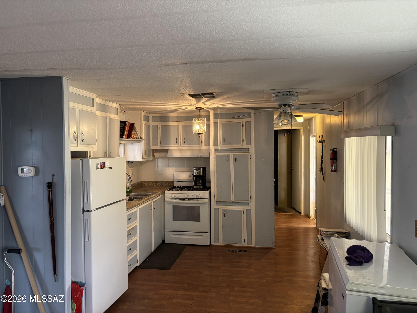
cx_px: 208
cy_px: 156
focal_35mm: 26
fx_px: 313
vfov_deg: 53.1
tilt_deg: -2.3
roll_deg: +0.8
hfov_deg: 67.3
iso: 200
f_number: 1.6
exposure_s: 1/60
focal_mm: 5.96
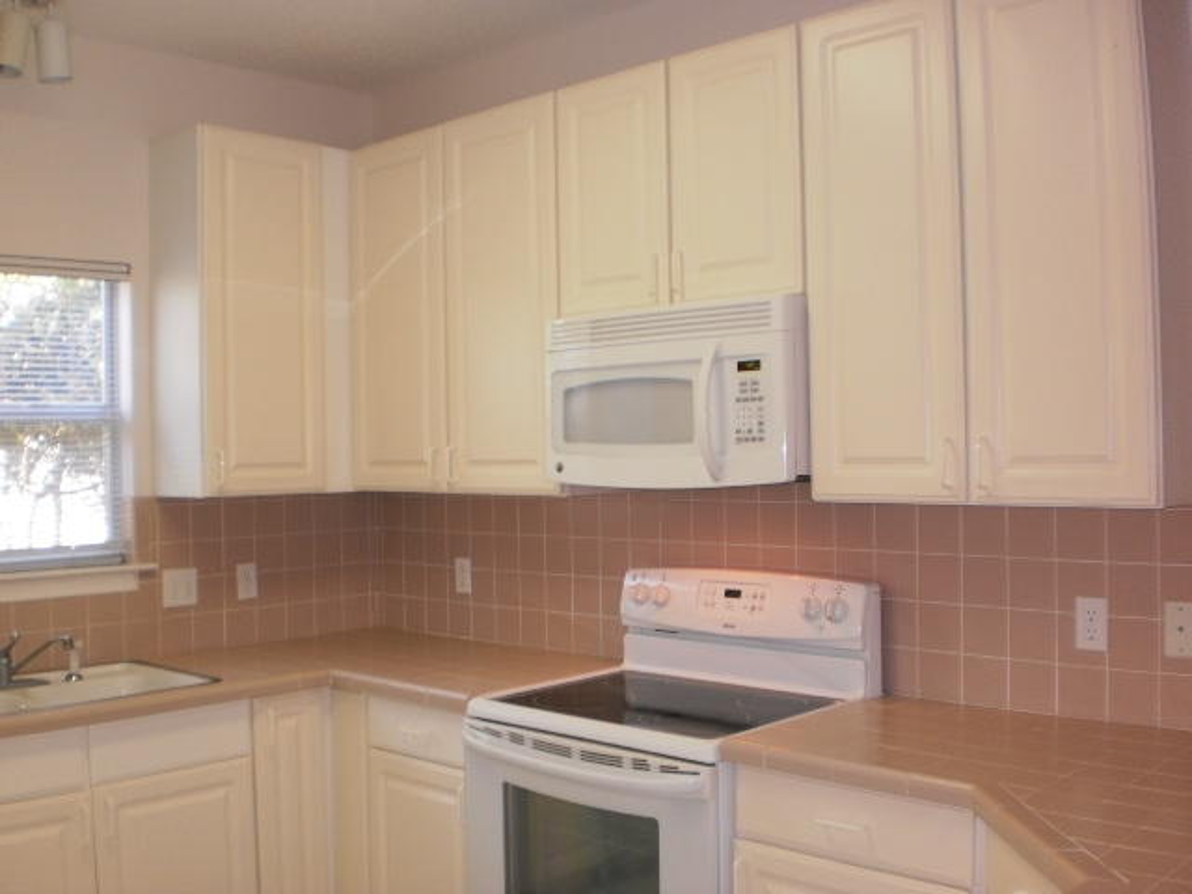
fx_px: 1240
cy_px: 447
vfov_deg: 39.7
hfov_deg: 51.4
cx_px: 596
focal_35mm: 36
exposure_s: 1/30
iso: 125
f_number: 3.1
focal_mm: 6.3
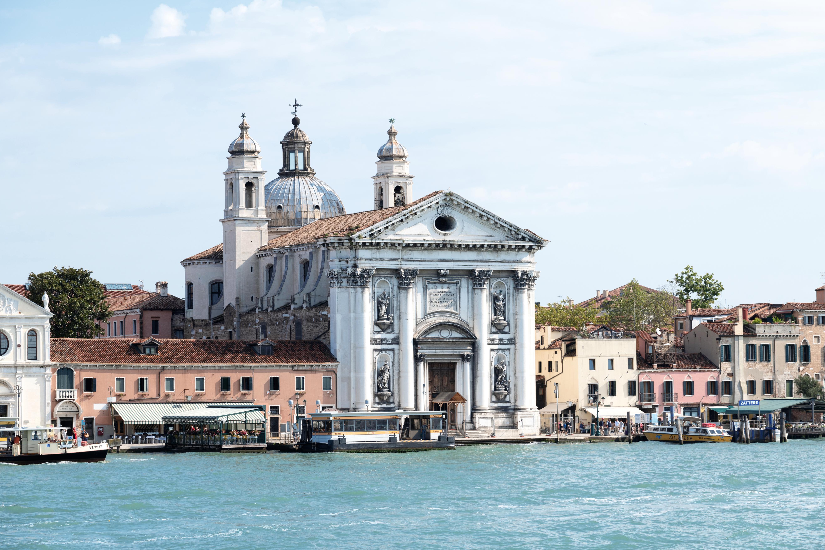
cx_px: 415
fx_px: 2429
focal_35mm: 106
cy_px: 273
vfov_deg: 12.9
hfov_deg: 19.3
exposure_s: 1/640
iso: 200
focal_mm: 105
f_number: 8
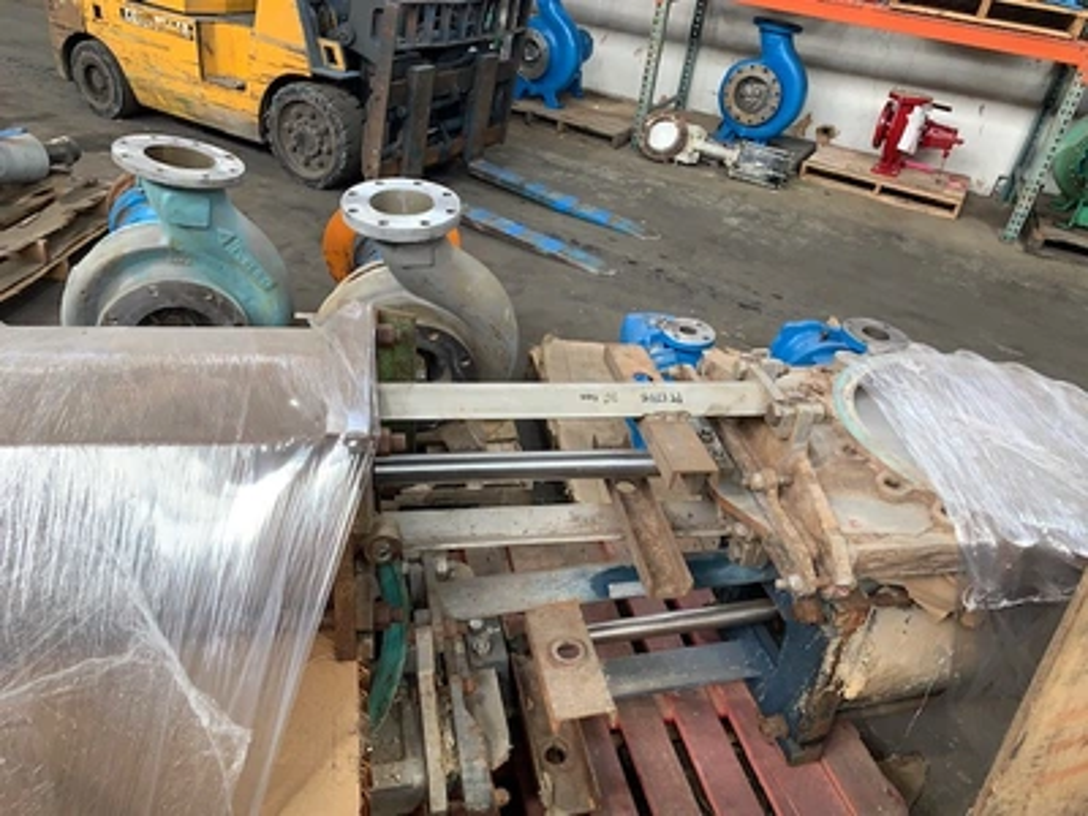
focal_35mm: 26
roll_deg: -8.3
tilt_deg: -31.6
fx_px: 817
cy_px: 408
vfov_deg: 53.1
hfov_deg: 67.3
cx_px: 544
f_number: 1.8
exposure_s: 1/113
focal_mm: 4.25
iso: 100
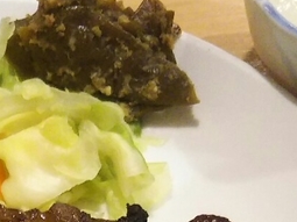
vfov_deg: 14.6
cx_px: 16
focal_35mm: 94
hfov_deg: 20.4
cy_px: 334
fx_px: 806
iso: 500
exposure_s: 1/30
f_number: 2.2
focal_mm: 4
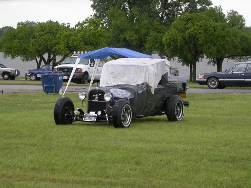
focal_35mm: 124
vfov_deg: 12.0
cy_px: 94
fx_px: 899
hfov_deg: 15.9
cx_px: 126
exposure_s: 1/206
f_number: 5.1
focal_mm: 25.7
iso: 100
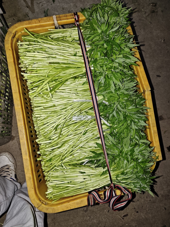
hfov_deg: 58.9
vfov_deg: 73.9
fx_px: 151
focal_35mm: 23
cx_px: 85
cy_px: 114
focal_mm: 6.55
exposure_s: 1/100
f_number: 1.62
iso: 200
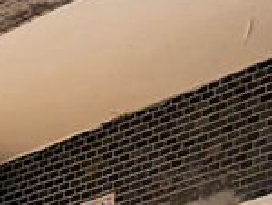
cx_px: 147
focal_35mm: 177
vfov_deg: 7.2
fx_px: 1393
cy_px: 688
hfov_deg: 11.2
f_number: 1.7
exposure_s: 1/40
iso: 100
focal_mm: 4.32
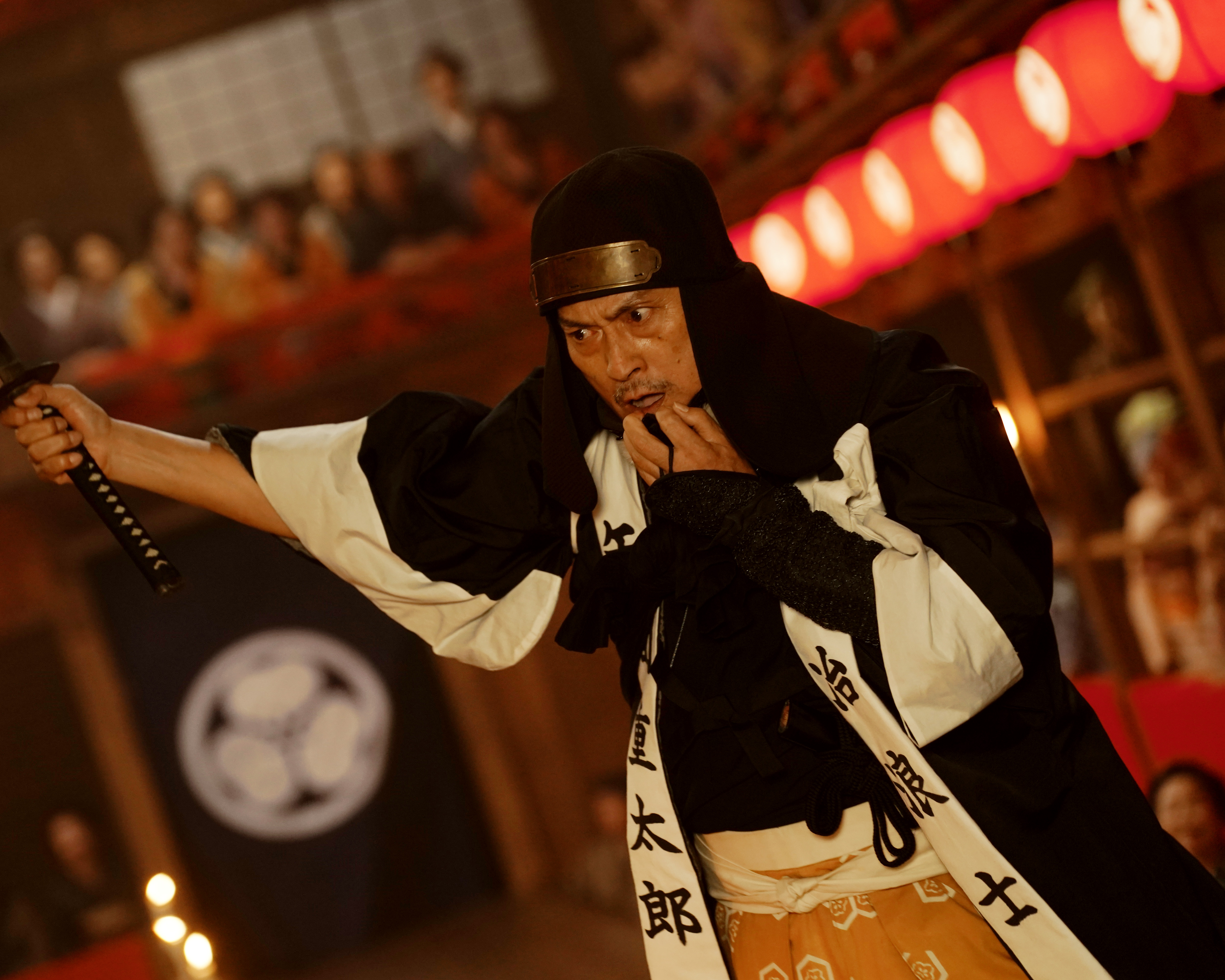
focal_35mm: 124
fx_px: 4496
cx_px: 521
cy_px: 490
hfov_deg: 15.5
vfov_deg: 12.4
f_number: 3.2
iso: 2000
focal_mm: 110
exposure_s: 1/80
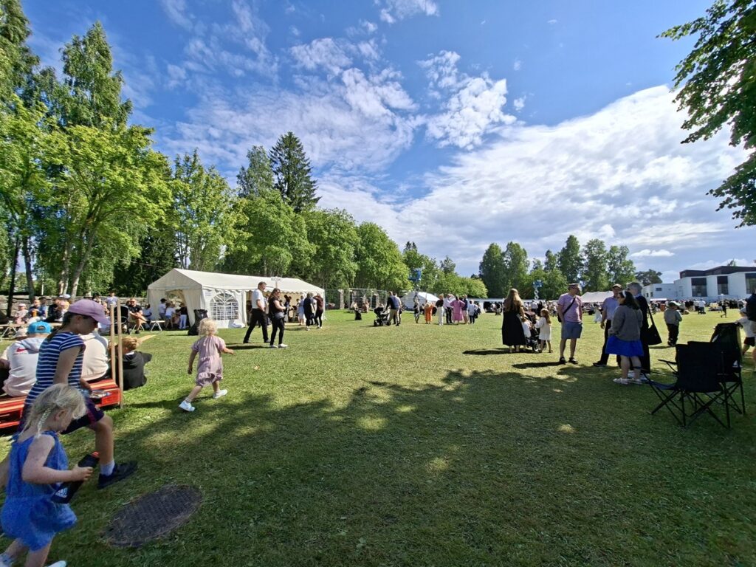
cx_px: 378
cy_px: 284
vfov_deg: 89.9
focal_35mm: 13
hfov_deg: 106.2
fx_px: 284
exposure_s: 1/1923
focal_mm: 1.74
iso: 40
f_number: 2.2
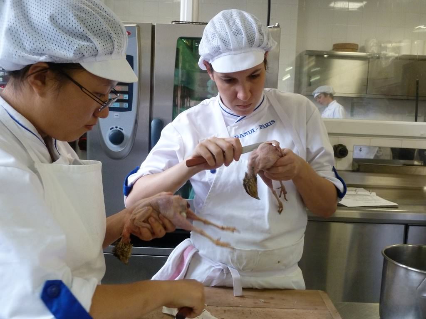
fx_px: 455
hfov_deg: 50.1
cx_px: 213
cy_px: 160
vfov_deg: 38.7
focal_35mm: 37
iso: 400
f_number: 3.6
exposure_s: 1/25
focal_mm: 6.1
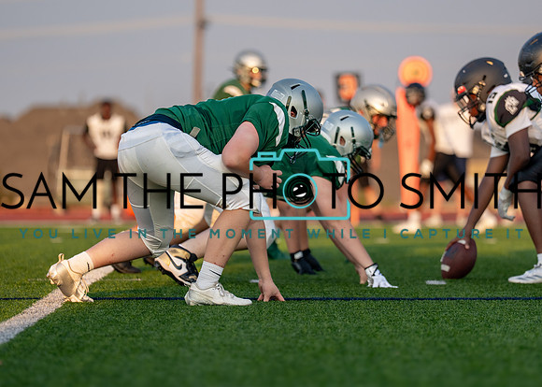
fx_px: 3943
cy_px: 184
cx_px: 284
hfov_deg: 7.9
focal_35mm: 256
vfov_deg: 5.6
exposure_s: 1/2500
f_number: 2.8
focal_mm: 180
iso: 400
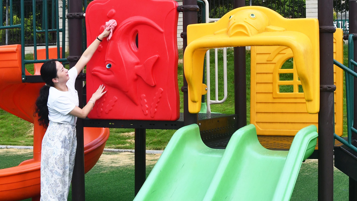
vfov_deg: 17.7
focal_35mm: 68
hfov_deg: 30.8
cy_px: 66
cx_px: 233
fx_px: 644
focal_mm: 20
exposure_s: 1/250
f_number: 8
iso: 180
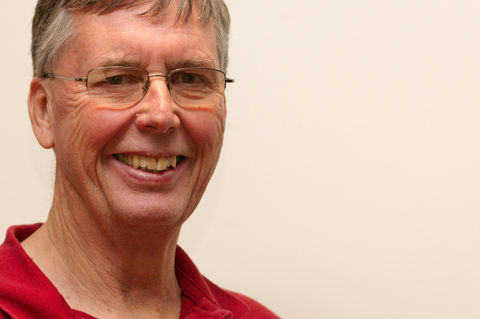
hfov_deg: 13.2
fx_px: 2064
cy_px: 163
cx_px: 154
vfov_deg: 8.8
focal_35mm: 155
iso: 200
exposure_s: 1/60
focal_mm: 70
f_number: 5
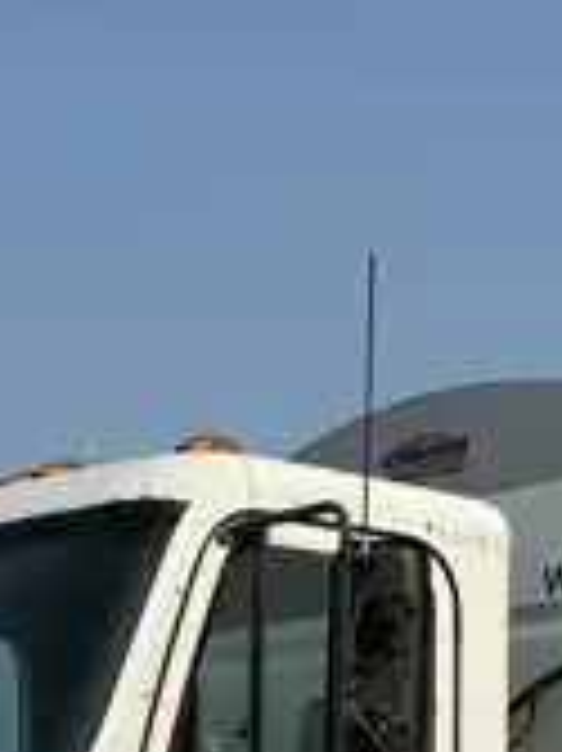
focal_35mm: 92
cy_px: 968
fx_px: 1994
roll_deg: -1.4
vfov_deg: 19.7
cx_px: 355
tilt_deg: -1.4
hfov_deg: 16.0
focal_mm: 6.86
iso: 80
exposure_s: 1/8929
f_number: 1.78
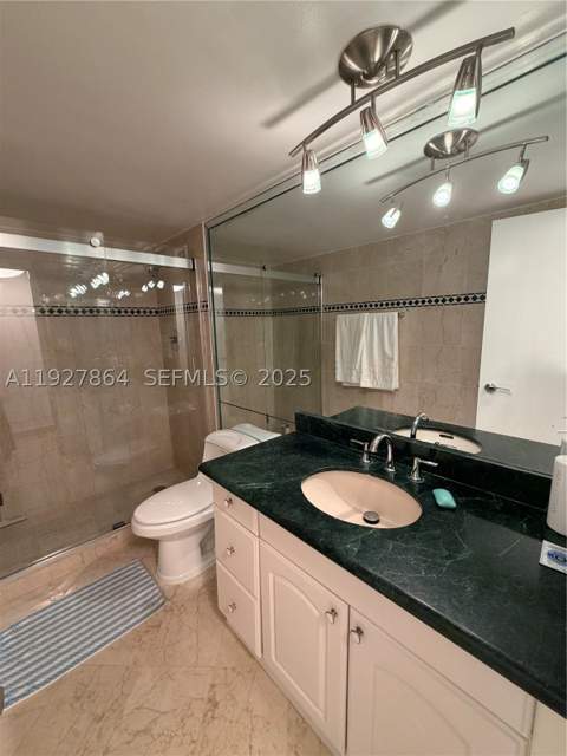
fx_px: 306
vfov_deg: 102.1
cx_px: 284
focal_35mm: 14
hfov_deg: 85.7
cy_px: 378
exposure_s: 1/60
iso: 160
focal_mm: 2.22
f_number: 2.2
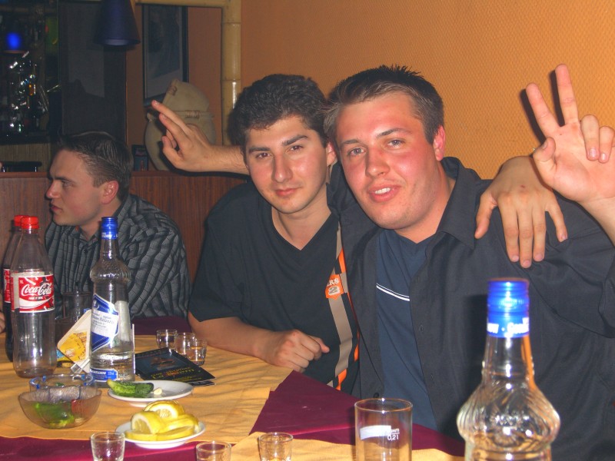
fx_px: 1013
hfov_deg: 33.8
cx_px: 308
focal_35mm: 57
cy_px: 230
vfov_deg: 25.7
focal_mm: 11.8
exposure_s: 1/60
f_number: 3.6
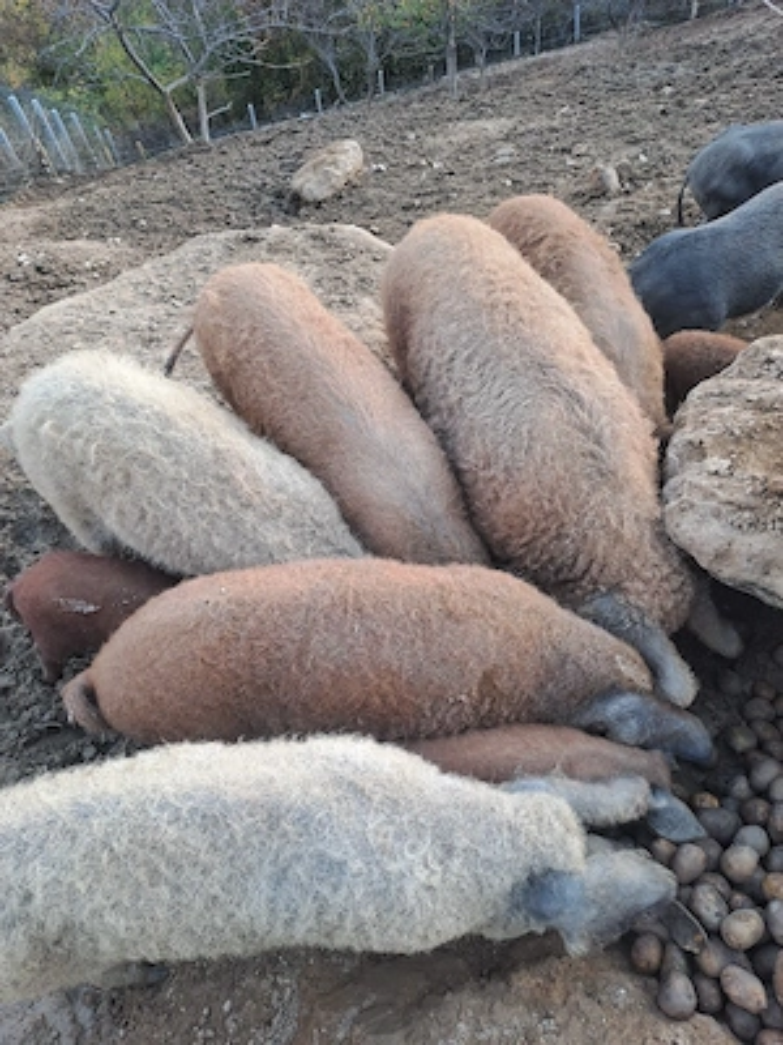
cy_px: 522
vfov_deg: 69.4
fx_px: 754
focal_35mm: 25
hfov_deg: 54.9
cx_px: 392
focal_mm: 4.65
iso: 40
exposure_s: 1/60.2
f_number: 1.8
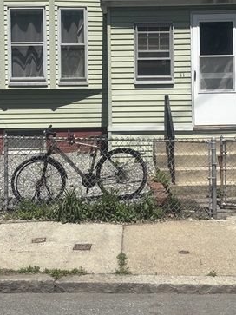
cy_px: 79
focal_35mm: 55
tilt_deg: -1.0
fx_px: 500
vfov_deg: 34.2
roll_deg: +1.4
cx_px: 129
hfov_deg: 26.5
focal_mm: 5.96
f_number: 1.6
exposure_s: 1/4854
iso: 50
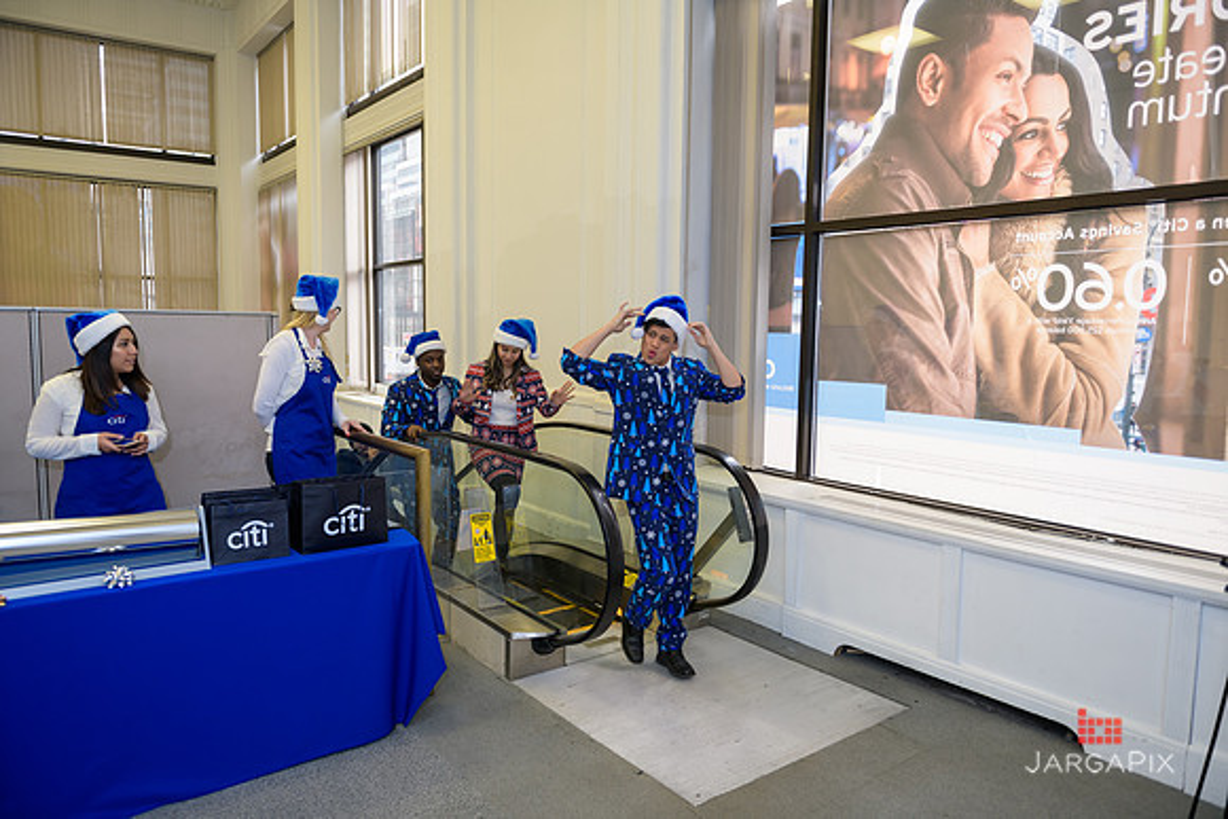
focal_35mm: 24
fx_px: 819
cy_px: 410
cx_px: 614
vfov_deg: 53.2
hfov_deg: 73.7
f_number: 3.2
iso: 400
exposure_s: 1/125
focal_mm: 24
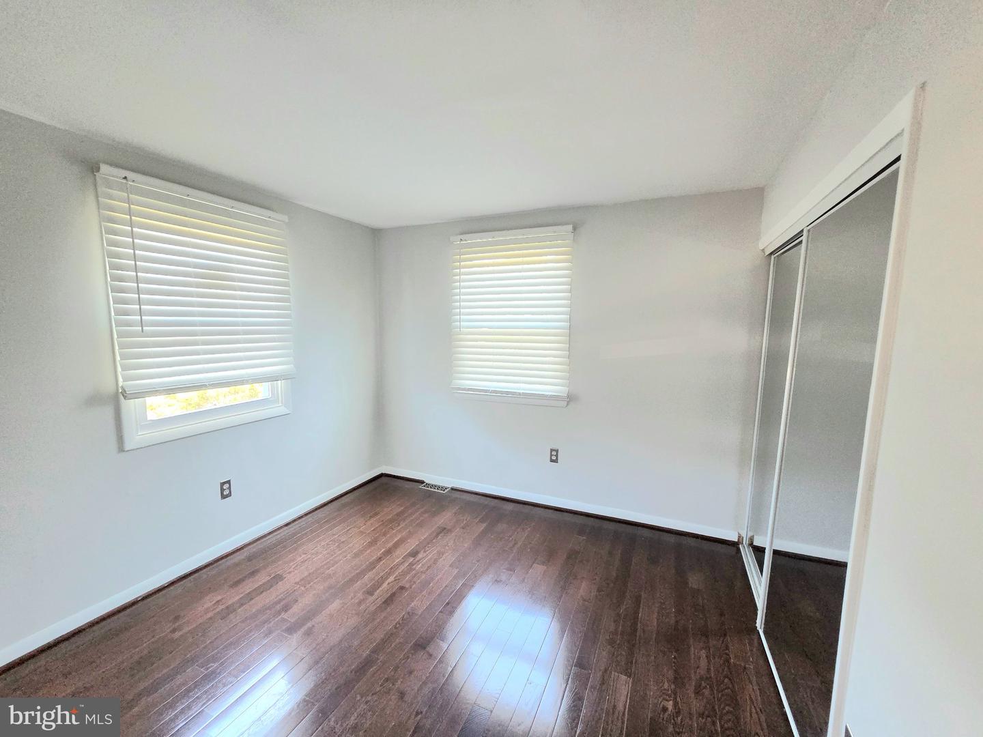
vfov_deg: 89.9
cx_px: 492
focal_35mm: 13
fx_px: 369
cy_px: 368
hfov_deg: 106.2
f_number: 2.2
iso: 400
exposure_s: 1/60.2
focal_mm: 2.2
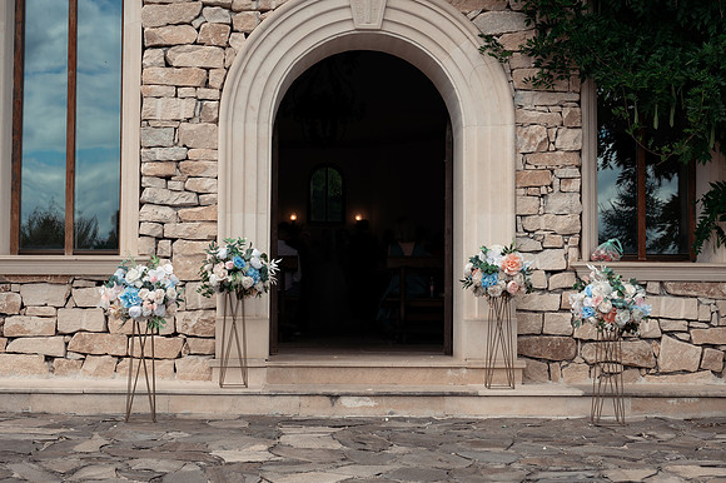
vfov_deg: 25.5
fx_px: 1068
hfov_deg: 37.5
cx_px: 363
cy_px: 242
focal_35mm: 53
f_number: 6.3
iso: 160
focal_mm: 53
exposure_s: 1/200
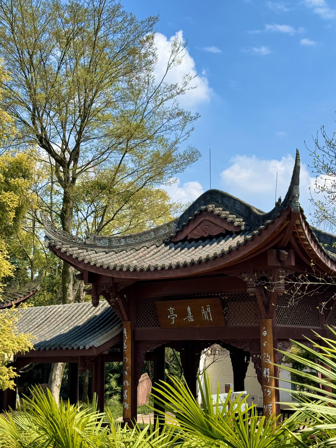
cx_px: 168
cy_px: 224
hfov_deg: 30.3
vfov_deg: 39.7
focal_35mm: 48
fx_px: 621
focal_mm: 6.86
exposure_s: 1/1133
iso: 64
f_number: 1.78
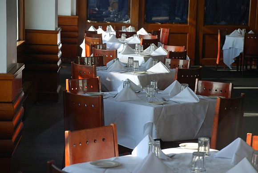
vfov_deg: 11.5
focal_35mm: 120
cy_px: 86
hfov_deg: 17.0
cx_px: 129
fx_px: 862
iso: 250
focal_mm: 80
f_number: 5.6
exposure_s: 1/125
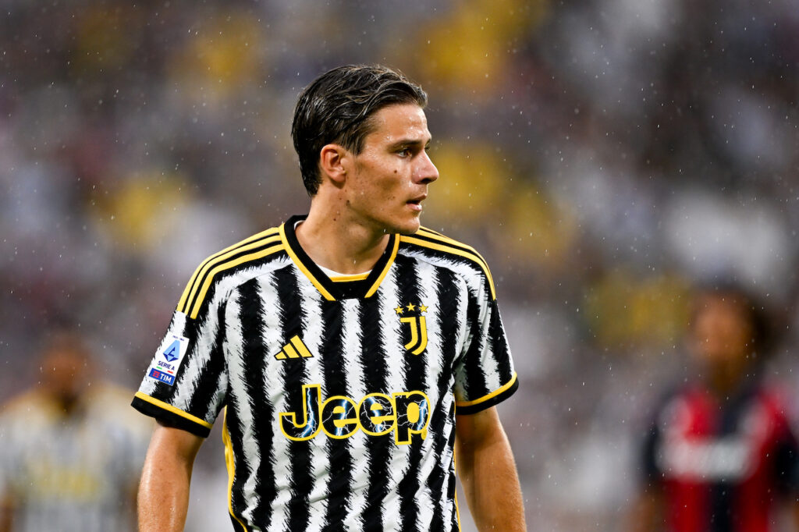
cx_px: 400
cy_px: 266
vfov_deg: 3.4
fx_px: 8874
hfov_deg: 5.2
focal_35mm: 400
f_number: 2.8
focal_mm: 400
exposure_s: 1/1250
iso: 1000
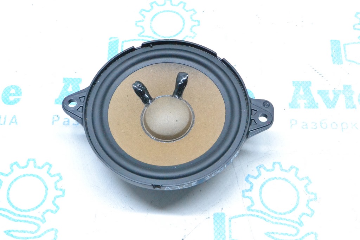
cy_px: 120
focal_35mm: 66
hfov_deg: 30.5
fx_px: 660
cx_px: 180
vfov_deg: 20.6
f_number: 10
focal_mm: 44
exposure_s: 1/125
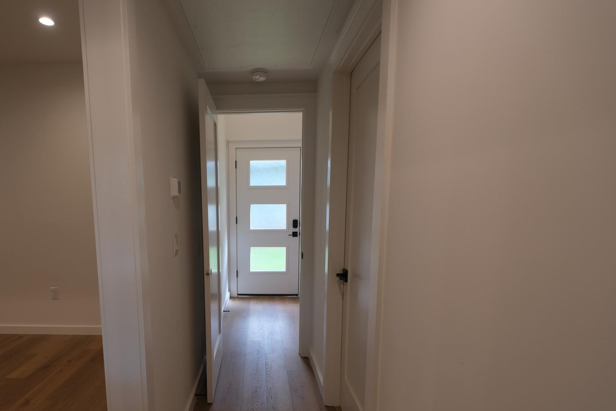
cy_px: 250
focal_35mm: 19
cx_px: 243
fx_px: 325
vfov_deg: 63.9
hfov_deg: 85.7
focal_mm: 10
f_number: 2.8
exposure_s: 1/100
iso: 320
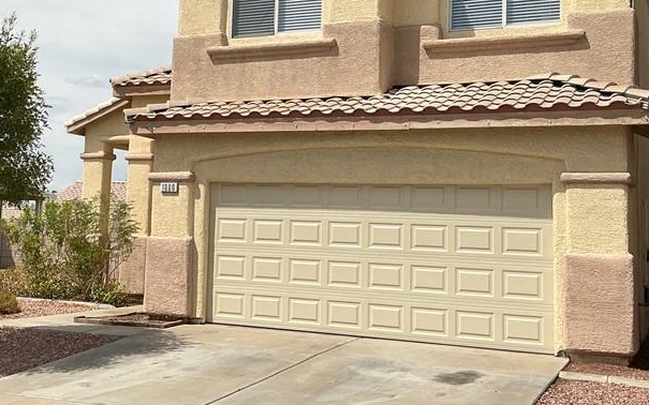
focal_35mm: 52
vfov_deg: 24.7
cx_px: 219
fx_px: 920
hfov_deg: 38.5
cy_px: 135
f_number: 1.8
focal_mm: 3
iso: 25
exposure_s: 1/2667
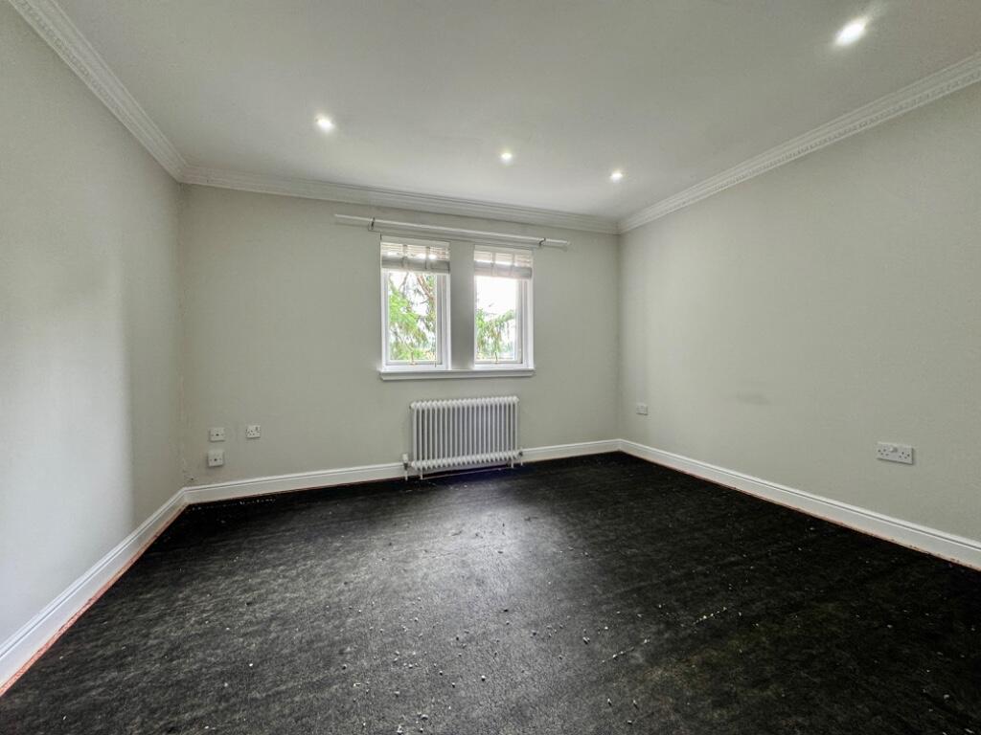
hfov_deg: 102.1
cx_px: 490
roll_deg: +0.8
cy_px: 368
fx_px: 397
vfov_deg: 85.7
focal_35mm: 14
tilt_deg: -1.3
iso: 200
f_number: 2.2
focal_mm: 2.22
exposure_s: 1/99
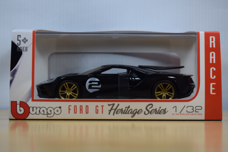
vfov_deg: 16.6
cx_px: 114
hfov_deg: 24.6
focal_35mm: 82
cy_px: 76
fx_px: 522
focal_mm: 55
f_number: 5.6
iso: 1000
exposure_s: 1/500
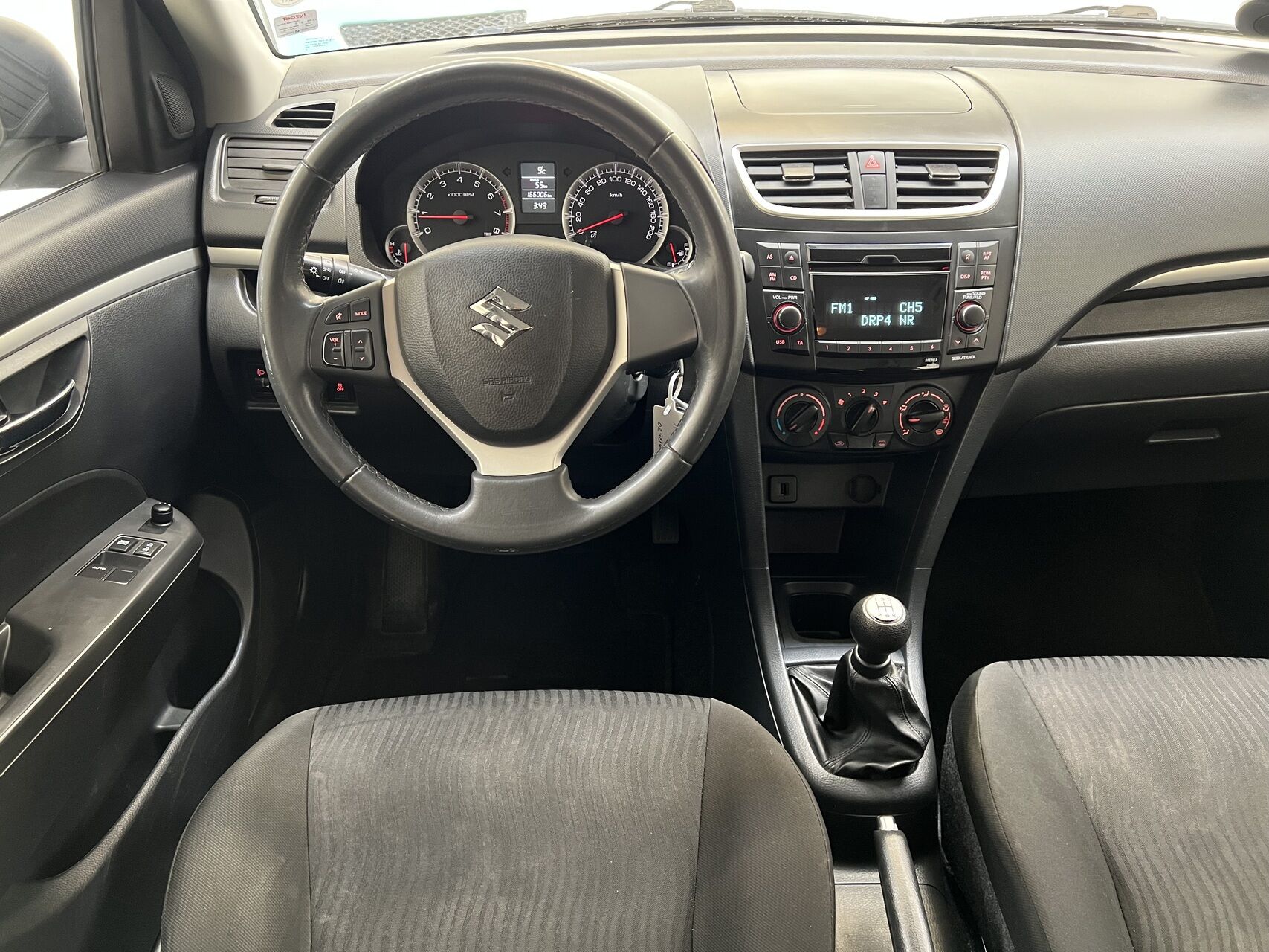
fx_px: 953
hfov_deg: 67.3
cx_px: 634
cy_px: 476
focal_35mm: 26
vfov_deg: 53.1
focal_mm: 5.7
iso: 400
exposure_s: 1/33
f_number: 1.5
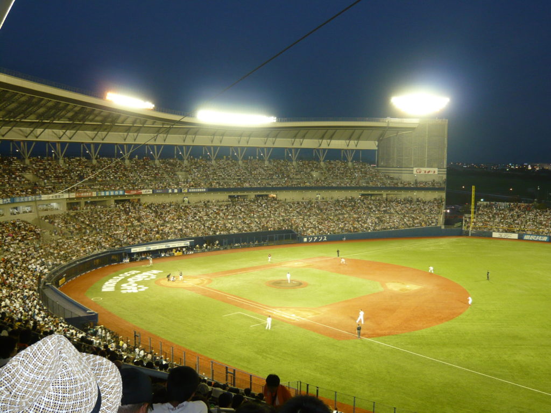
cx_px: 276
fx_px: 541
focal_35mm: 34
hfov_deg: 54.0
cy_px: 206
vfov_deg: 41.8
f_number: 3.1
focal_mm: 5.5
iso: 160
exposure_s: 1/30
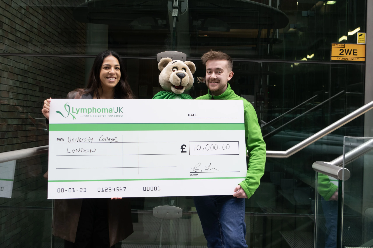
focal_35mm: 48
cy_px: 124
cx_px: 186
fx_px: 497
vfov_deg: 28.1
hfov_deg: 41.1
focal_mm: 32
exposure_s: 1/125
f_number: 5.6
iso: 400
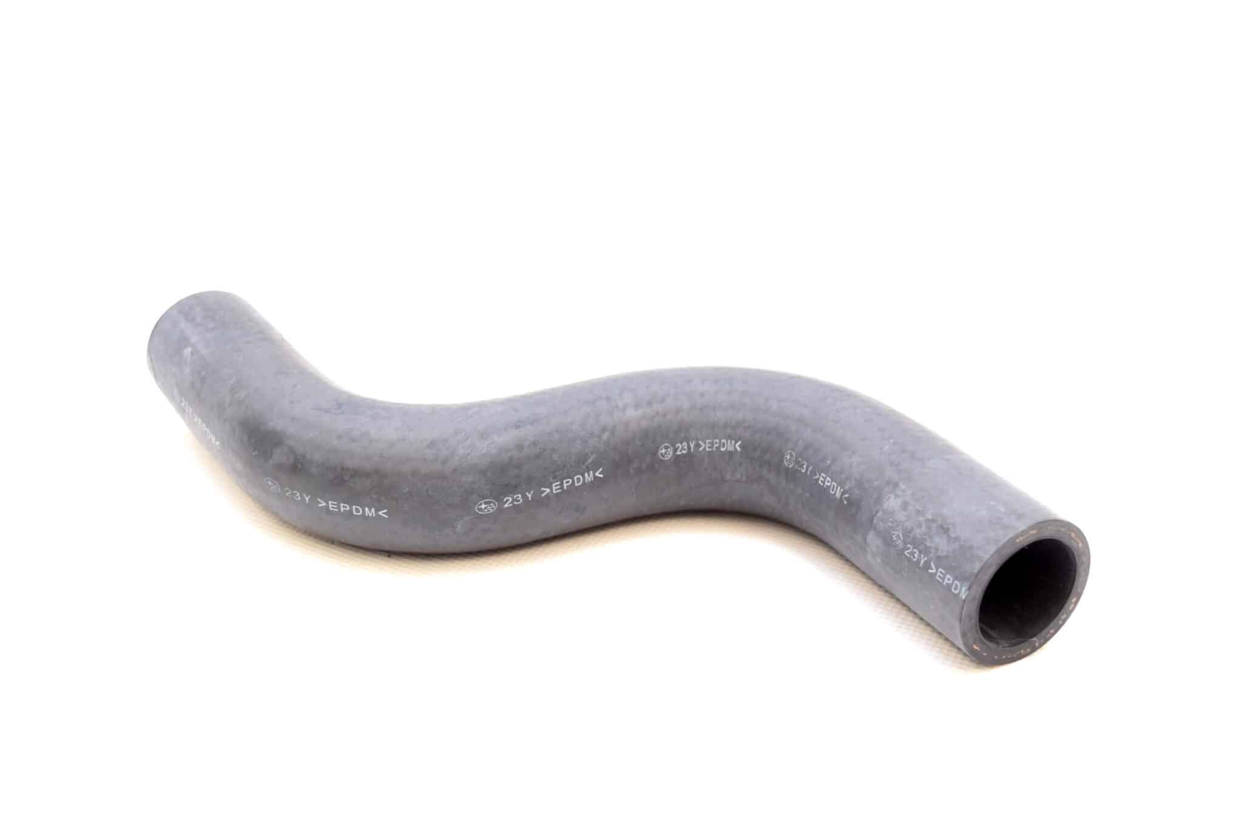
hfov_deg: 43.6
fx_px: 1556
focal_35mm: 45
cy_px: 416
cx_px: 622
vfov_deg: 29.9
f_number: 5.6
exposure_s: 1/125
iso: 400
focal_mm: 30
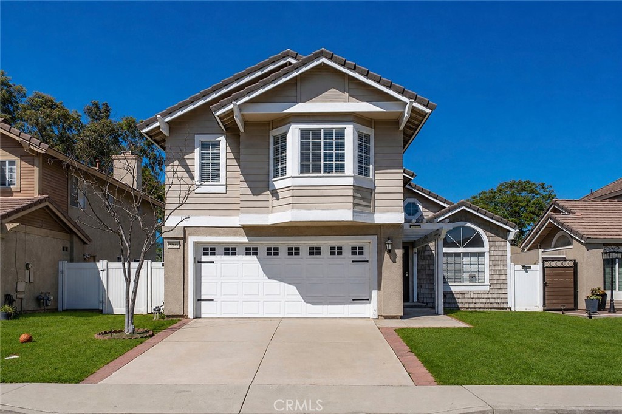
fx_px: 484
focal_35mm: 28
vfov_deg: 46.4
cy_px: 207
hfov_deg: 65.5
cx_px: 311
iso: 80
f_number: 7.1
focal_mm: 19
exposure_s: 1/500
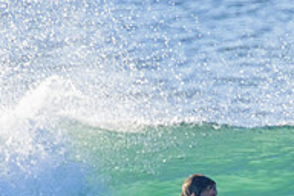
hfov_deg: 0.6
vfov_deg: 0.4
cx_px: 244
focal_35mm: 3298
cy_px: 249
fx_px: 26932
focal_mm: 800
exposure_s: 1/2000
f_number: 11
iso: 1100
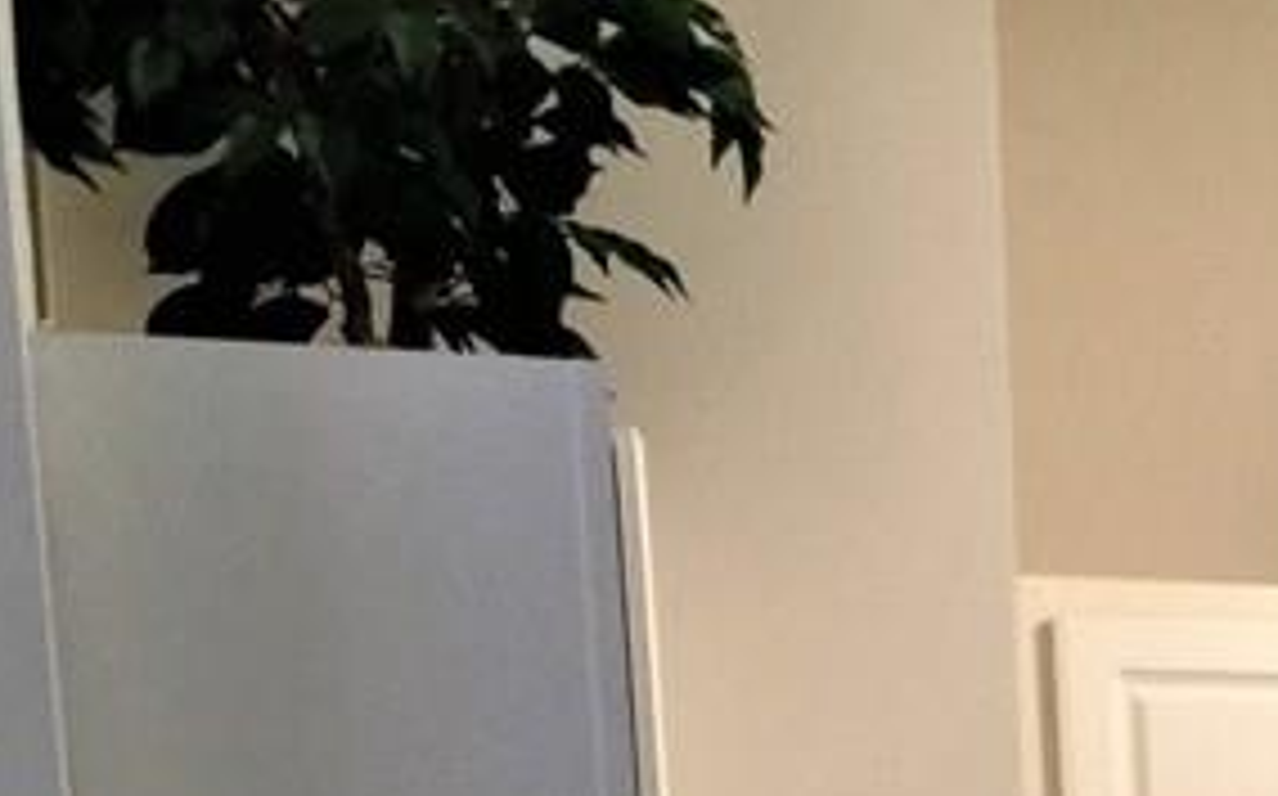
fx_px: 3863
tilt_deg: -5.2
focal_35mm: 111
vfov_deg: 10.7
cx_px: 2056
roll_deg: -0.6
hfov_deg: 16.6
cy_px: 1650
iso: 40
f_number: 2.2
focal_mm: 4.15
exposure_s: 1/15
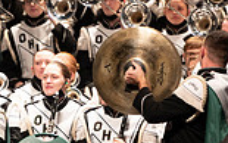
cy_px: 90
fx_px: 4737
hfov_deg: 2.7
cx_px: -175
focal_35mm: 762
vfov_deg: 1.7
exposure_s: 1/500
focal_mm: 200
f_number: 2.8
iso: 2500
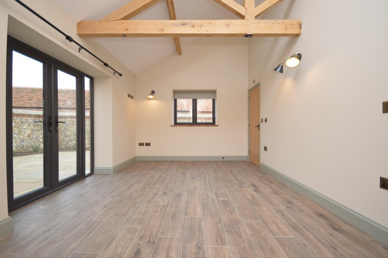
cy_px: 129
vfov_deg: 77.2
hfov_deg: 100.4
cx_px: 194
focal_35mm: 15
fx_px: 162
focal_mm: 10
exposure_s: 1/80
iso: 400
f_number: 4
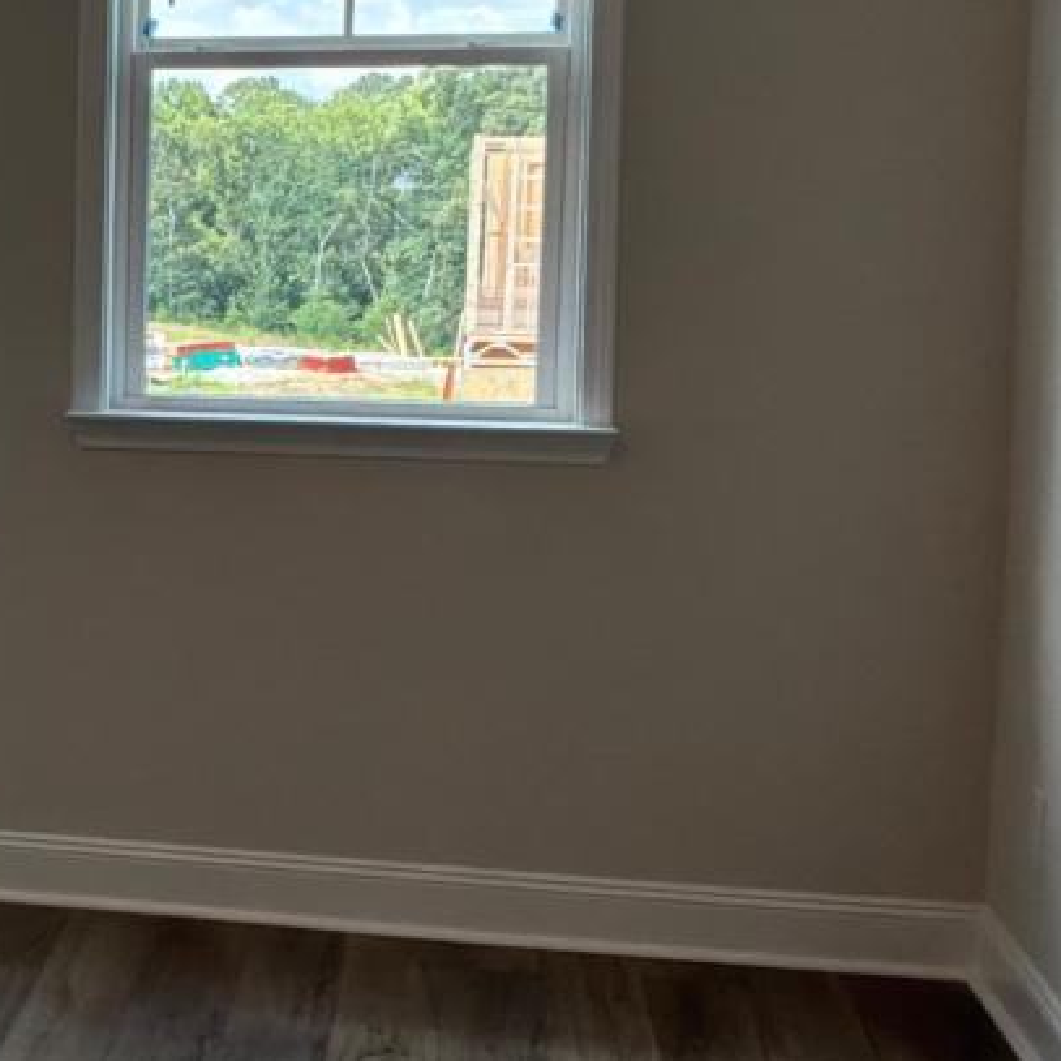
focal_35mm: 73
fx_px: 2531
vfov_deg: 23.6
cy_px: 414
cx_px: -266
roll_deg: -0.8
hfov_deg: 21.7
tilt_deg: -5.1
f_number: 1.8
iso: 64
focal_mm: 3
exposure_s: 1/205
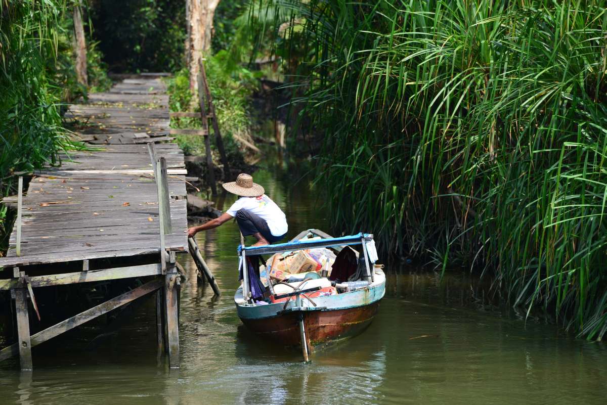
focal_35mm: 200
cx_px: 304
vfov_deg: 6.9
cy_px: 202
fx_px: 3373
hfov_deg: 10.3
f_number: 5.6
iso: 100
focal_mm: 200
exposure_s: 1/200
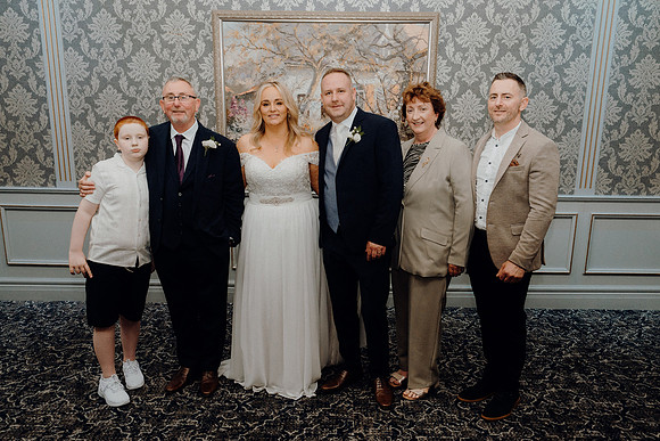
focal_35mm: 29
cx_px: 330
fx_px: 532
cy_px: 220
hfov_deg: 63.6
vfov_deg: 45.0
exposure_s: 1/160
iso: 2500
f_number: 5
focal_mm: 29
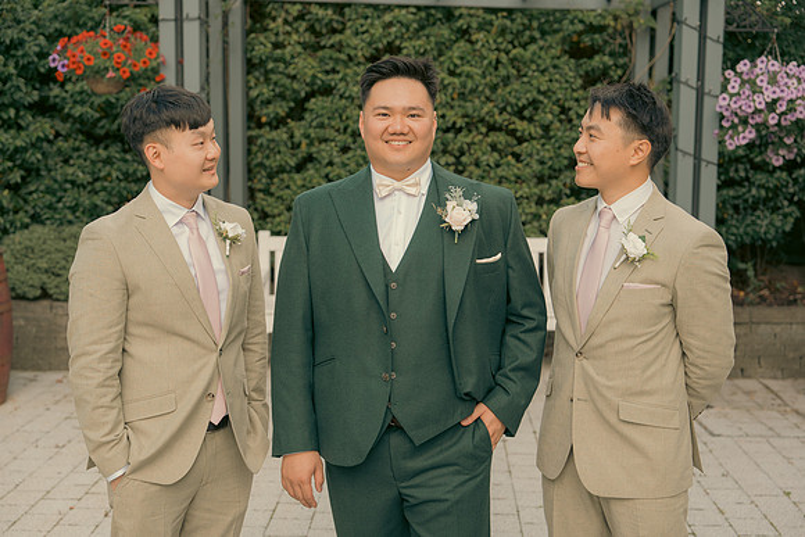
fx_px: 1163
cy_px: 268
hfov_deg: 38.2
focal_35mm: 52
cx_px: 402
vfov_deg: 26.0
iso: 125
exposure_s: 1/250
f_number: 3.5
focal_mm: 52
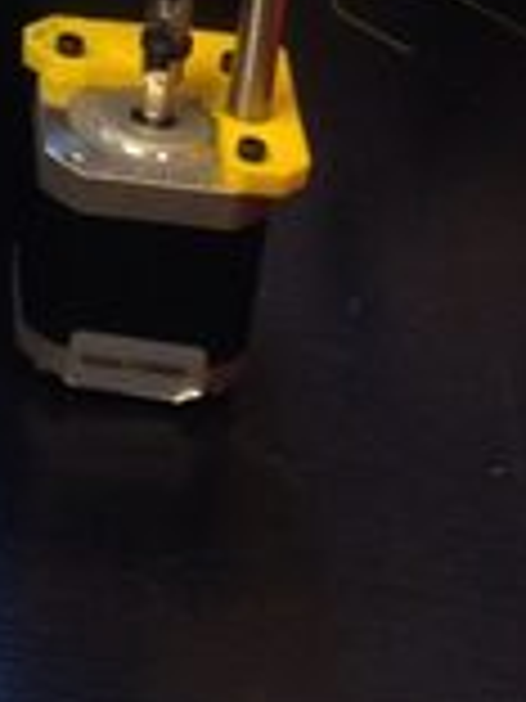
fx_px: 3627
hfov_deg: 7.8
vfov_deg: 10.6
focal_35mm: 179
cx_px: -688
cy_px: -387
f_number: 2.4
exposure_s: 1/20
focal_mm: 4.28
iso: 64
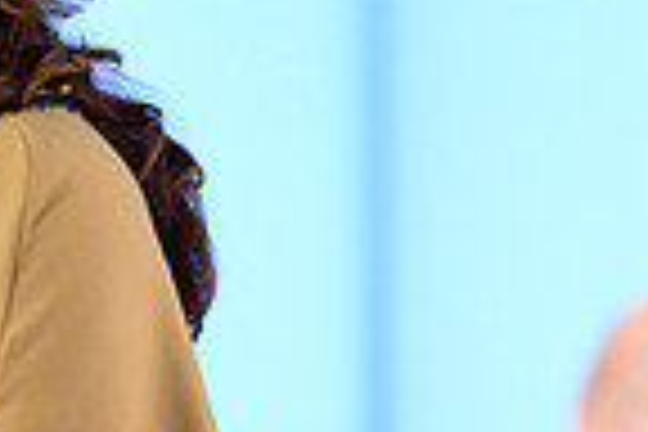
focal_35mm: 684
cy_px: 335
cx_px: 374
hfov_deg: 3.0
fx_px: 12311
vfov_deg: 2.0
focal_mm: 170
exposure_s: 1/125
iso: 4000
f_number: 2.8
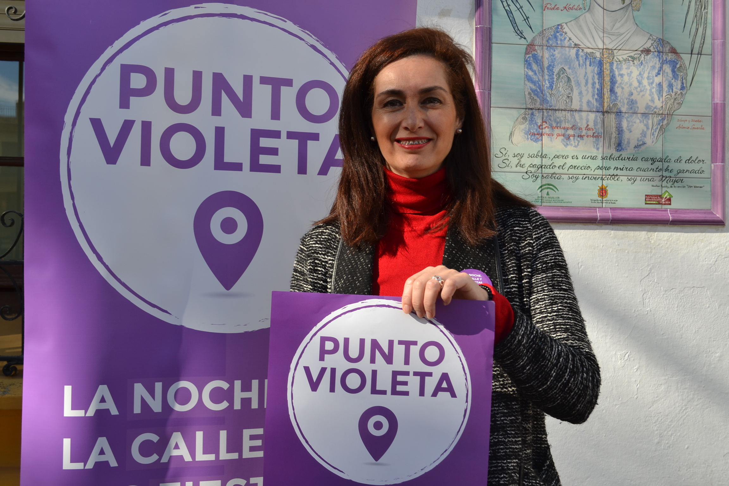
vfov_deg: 31.9
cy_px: 243
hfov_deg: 46.4
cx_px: 364
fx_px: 850
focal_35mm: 42
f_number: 6.3
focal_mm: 28
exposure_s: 1/160
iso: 100
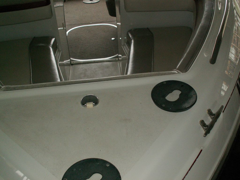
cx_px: 120
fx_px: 284
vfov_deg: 35.1
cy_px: 90
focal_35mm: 41
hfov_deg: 45.8
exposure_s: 1/40
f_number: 2.8
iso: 160
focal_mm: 6.83
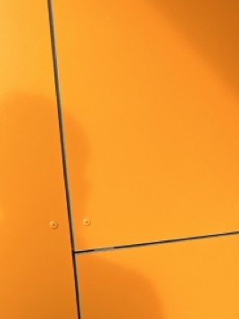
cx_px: 193
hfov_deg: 32.6
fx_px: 396
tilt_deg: -19.7
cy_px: 277
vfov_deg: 41.0
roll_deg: -0.7
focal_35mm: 43
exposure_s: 1/220
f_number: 1.78
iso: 64
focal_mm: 6.86
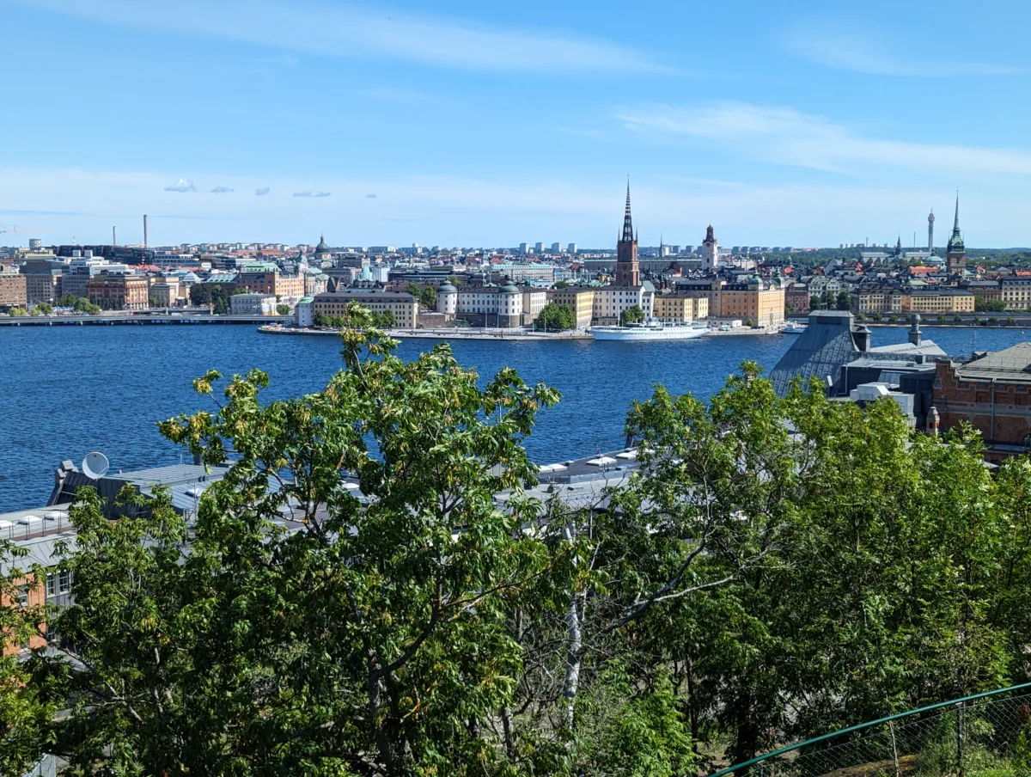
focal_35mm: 48
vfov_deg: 30.3
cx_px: 516
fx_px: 1432
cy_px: 388
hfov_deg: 39.6
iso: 47
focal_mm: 6.81
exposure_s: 1/1582
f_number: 1.85
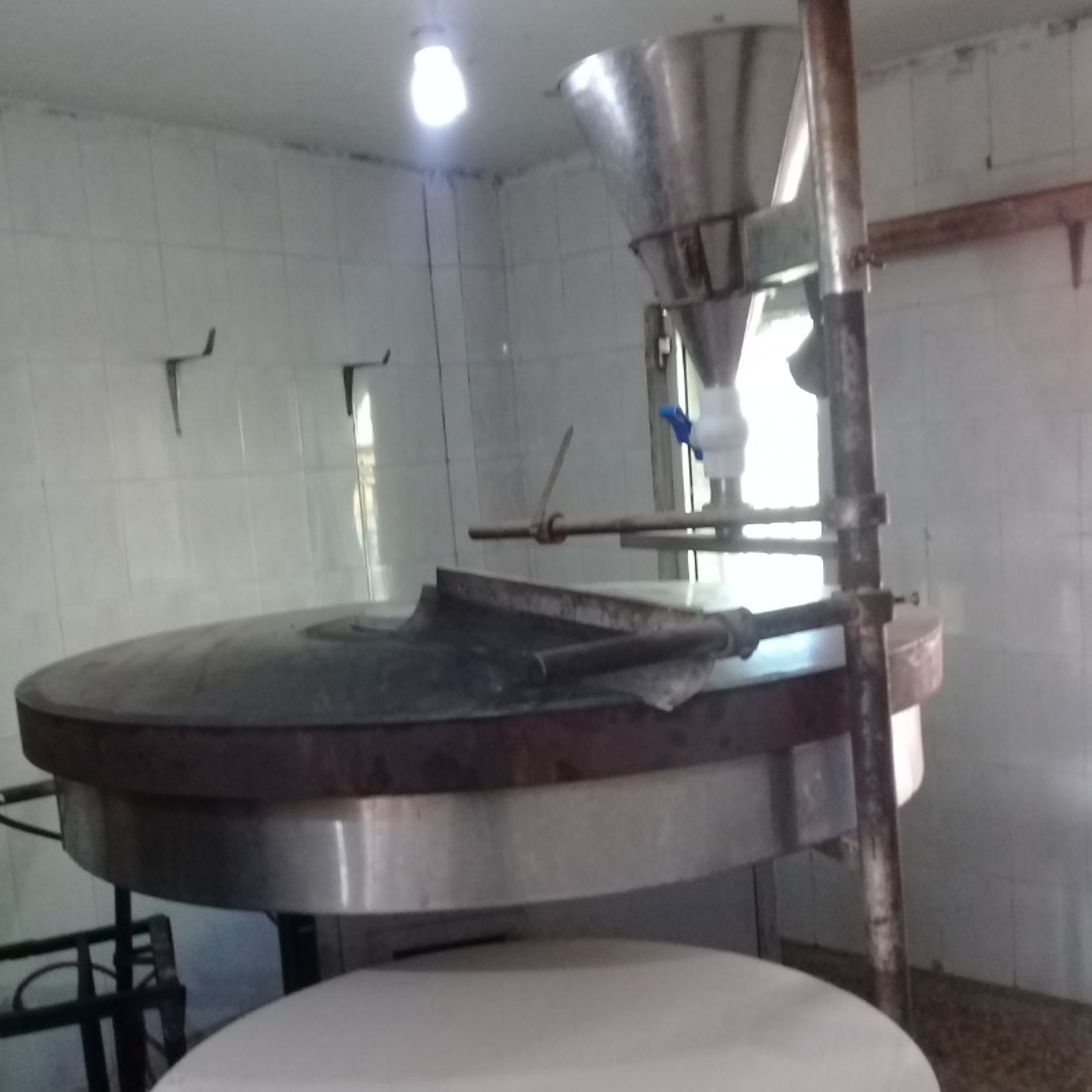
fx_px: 1321
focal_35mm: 37
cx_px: 545
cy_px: 662
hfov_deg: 44.9
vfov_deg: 44.7
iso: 200
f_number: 2.2
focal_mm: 3.3
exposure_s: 1/24
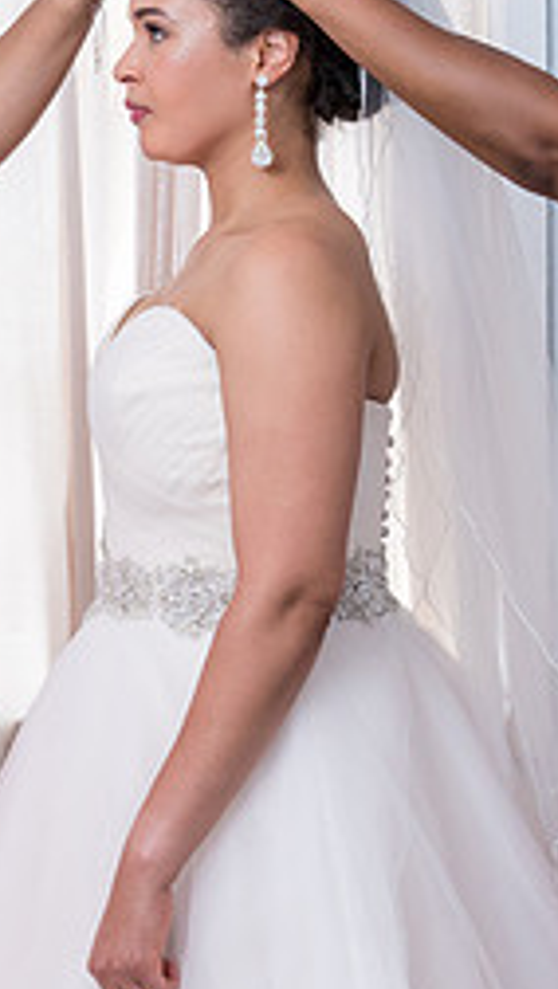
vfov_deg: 17.4
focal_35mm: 123
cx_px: 186
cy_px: 351
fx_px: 3231
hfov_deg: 9.9
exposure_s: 1/160
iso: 1250
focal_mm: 46
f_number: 6.3
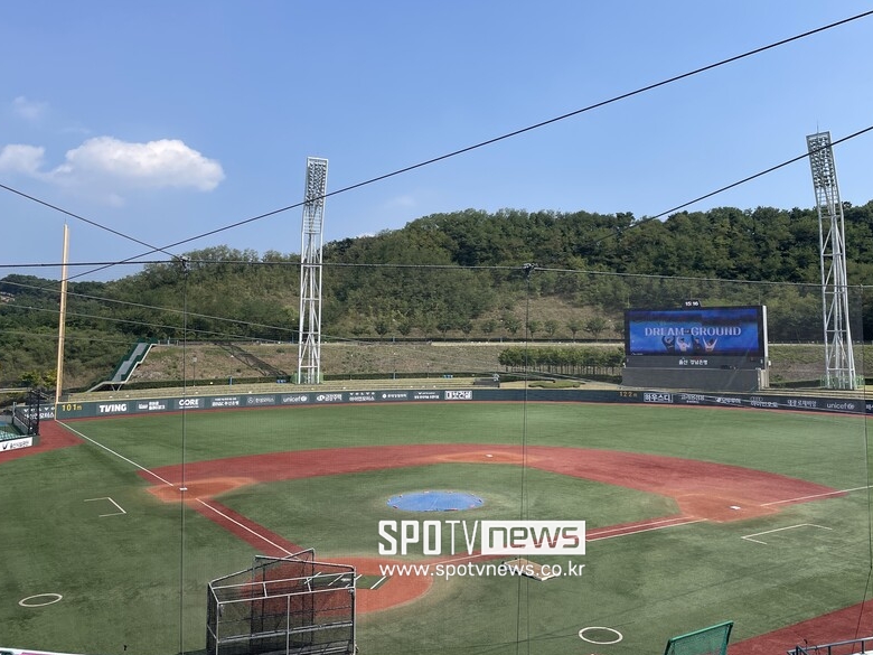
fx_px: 757
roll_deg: -0.2
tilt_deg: +5.5
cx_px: 476
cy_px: 286
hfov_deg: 59.9
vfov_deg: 46.7
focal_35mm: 30
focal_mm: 4.2
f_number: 1.6
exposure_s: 1/5051
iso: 50
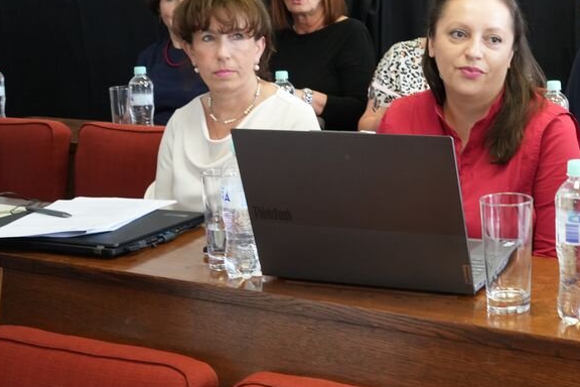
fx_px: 1031
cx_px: 489
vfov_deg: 20.9
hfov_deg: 30.4
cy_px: 63
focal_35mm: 64
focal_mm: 36
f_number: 8
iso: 4000
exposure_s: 1/40
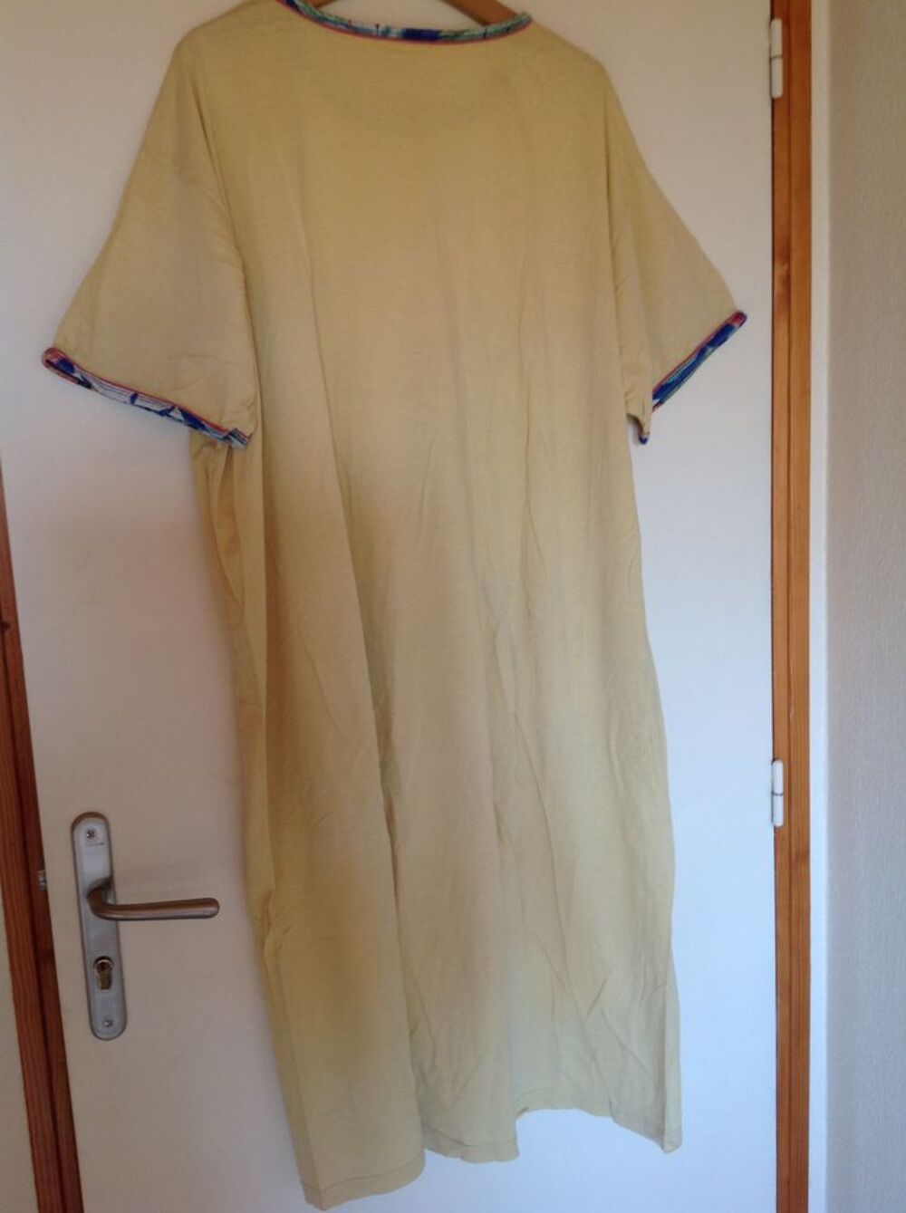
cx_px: 453
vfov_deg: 52.7
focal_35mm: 35
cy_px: 606
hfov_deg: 40.6
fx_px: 1225
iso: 50
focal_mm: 4.28
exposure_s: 1/15
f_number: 2.4
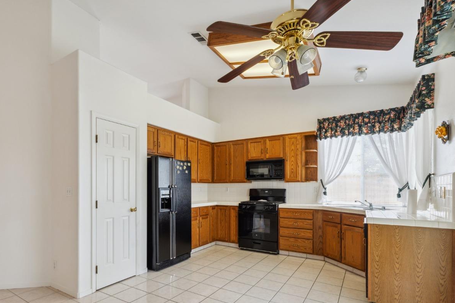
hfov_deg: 86.4
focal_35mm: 19
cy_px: 190
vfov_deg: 63.6
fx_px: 240
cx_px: 195
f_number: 8
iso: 100
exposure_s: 1/8
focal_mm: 10
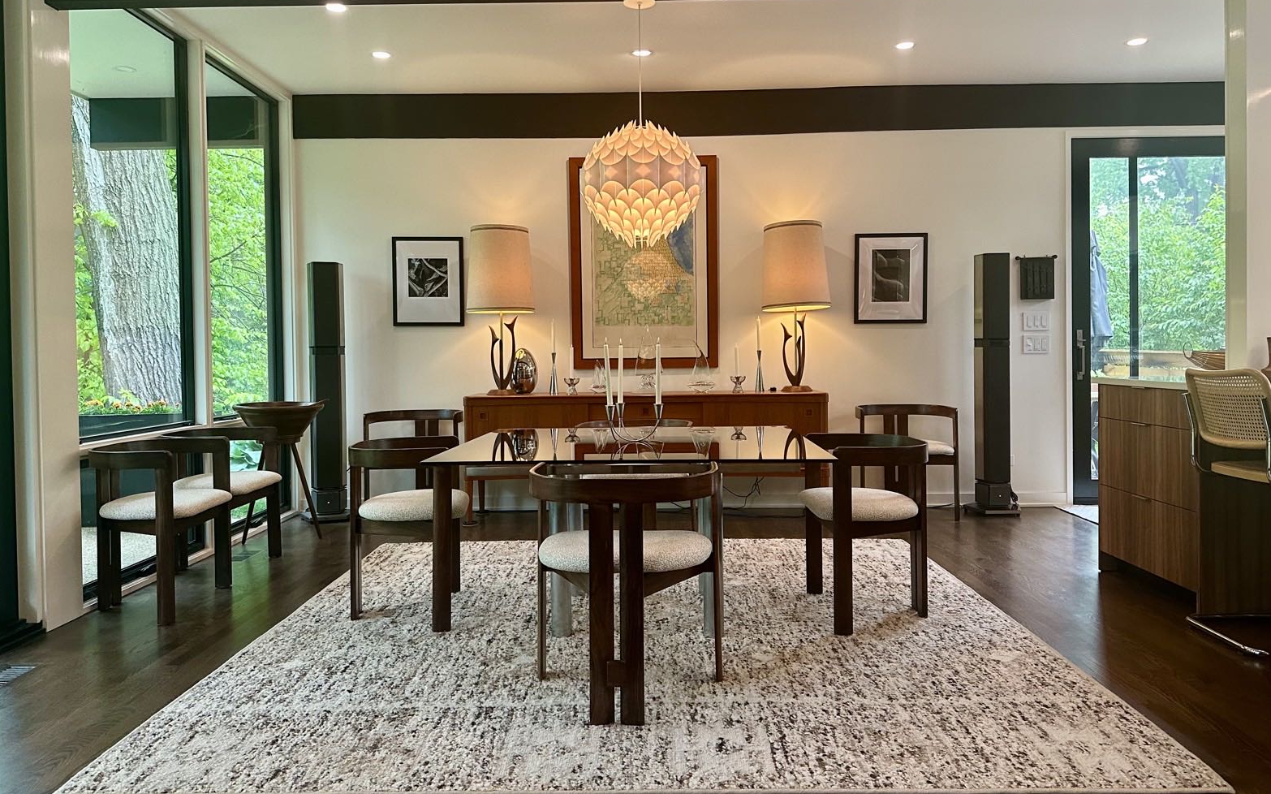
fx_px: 900
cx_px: 644
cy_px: 363
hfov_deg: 70.4
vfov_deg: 47.5
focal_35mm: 26
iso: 400
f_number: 1.78
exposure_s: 1/60
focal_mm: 6.86
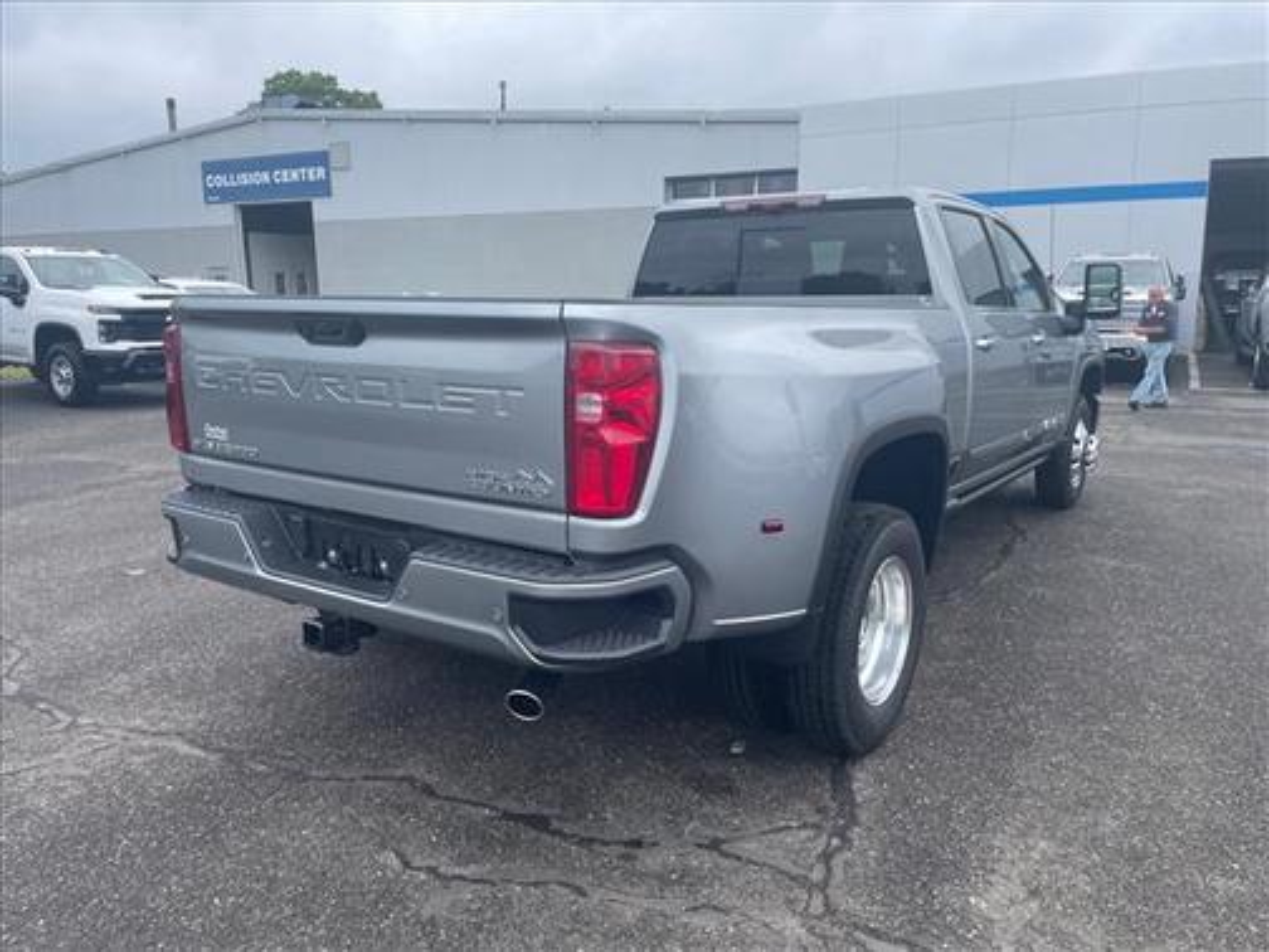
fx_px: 953
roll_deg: +0.4
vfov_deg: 53.1
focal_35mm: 26
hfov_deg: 67.3
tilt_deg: -12.0
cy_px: 476
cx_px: 634
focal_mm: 4.2
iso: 32
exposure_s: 1/678
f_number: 1.6
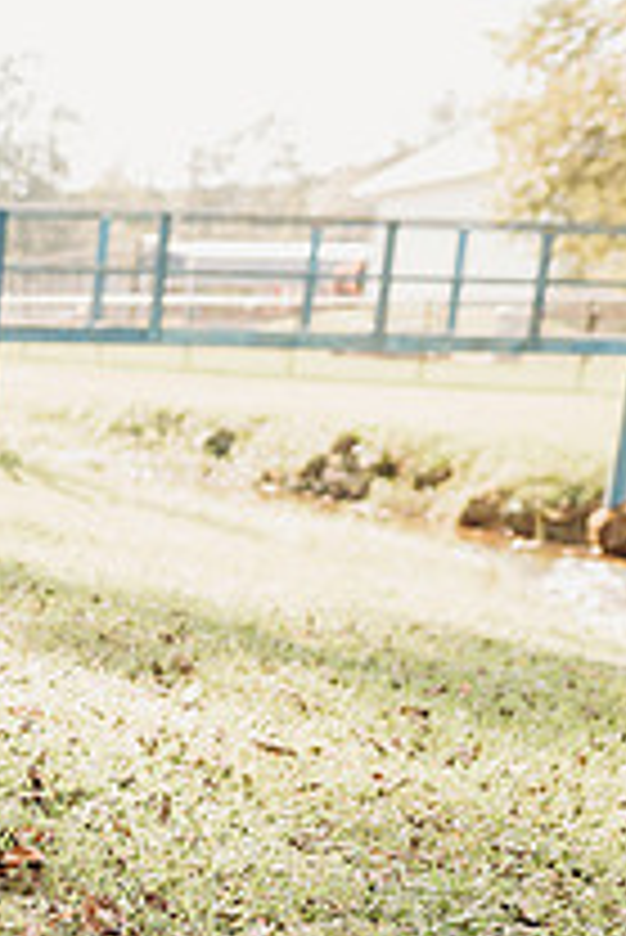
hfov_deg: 16.8
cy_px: 745
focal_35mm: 67
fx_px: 1745
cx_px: -509
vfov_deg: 29.4
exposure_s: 1/200
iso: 160
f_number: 3.2
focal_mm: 24
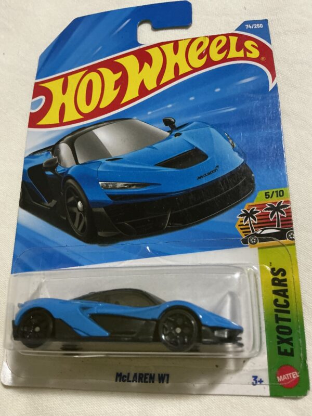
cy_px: 208
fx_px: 349
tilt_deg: -64.7
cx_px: 156
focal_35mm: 29
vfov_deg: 61.7
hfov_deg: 48.2
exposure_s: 1/30
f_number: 1.8
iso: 400
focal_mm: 3
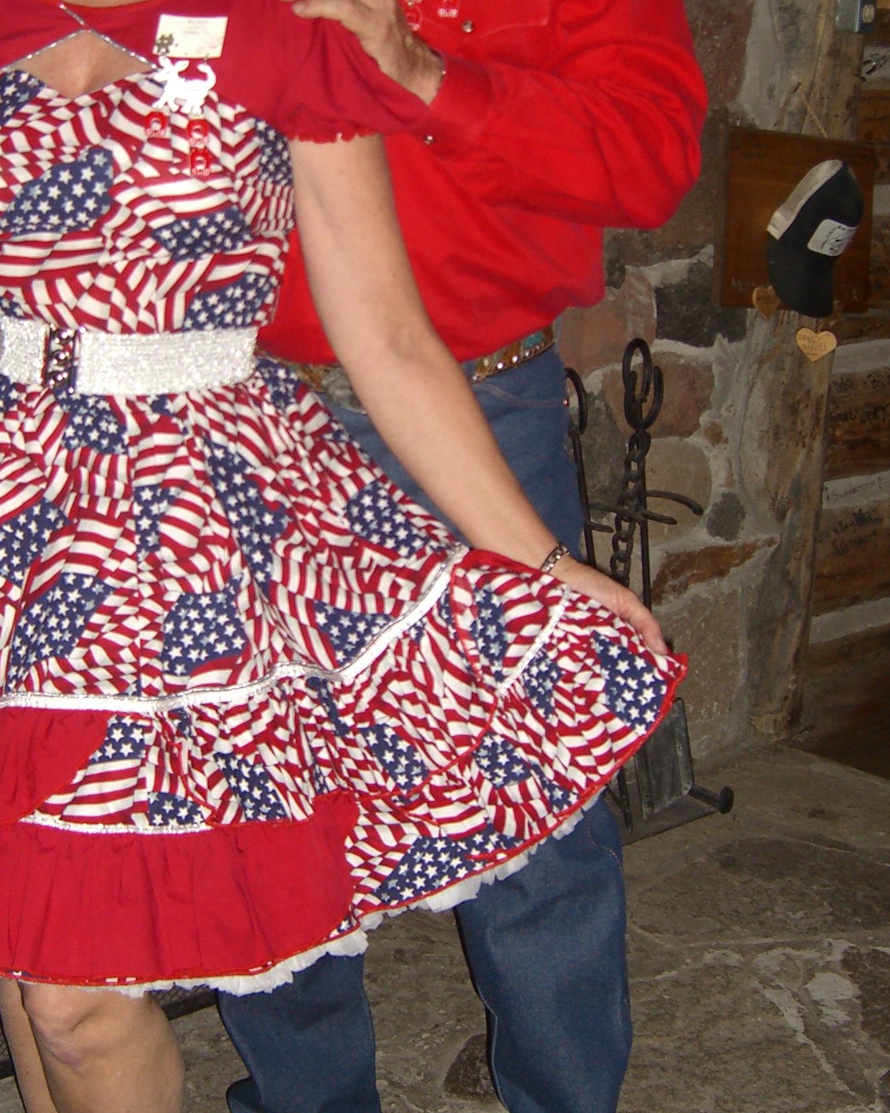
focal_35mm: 69
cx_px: 307
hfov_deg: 22.1
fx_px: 2272
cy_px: 431
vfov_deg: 27.4
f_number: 2.8
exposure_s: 1/60
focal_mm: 7.9
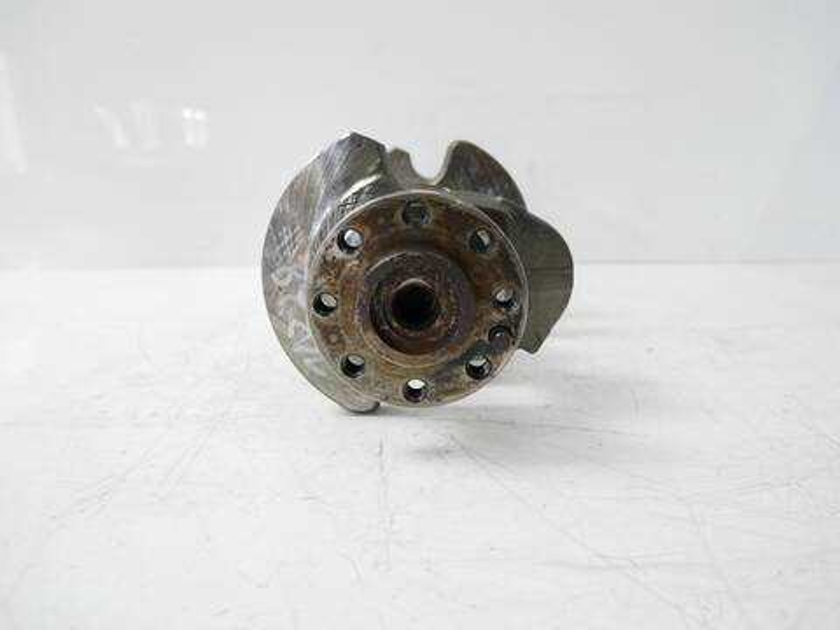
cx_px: 420
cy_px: 315
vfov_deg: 56.8
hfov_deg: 71.6
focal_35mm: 24
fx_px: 582
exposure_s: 1/60
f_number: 3.5
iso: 640
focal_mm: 12
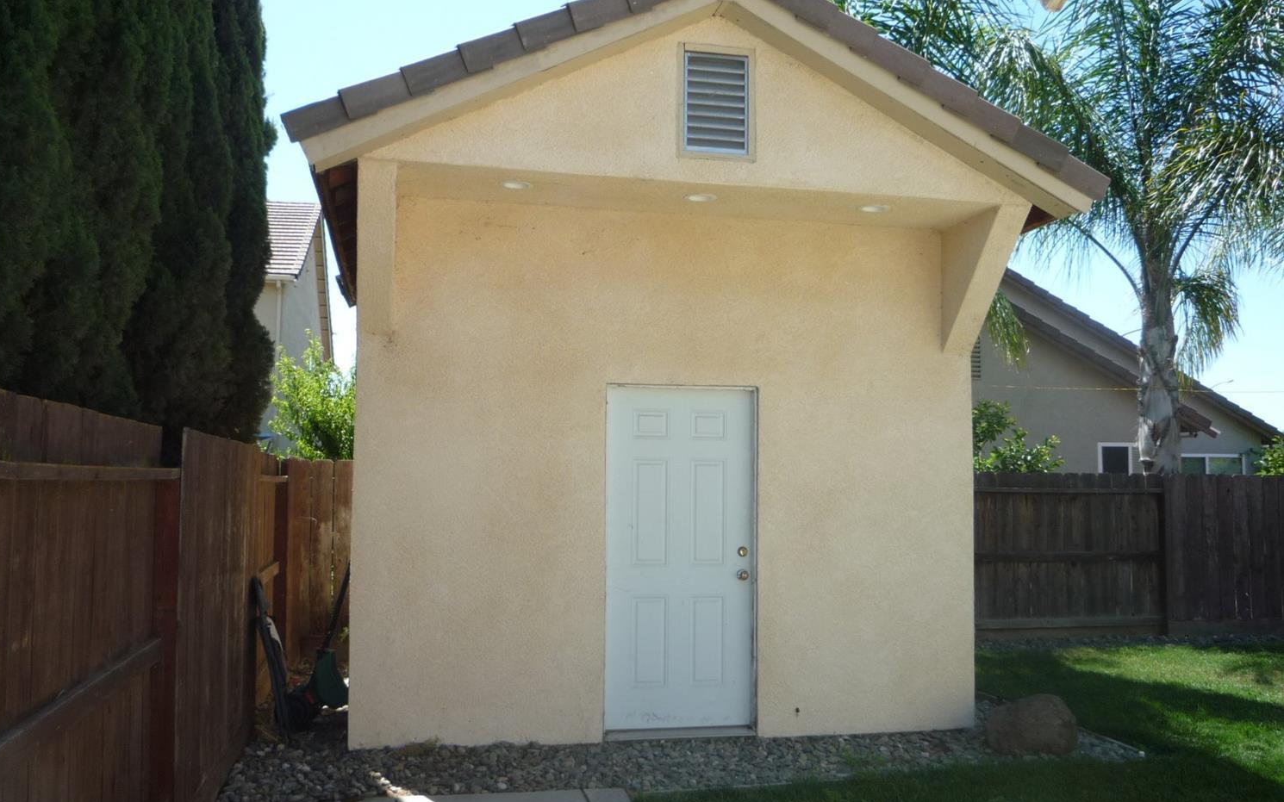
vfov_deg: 39.4
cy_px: 414
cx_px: 639
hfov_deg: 59.7
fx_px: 1120
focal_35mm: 32
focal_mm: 5.2
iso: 100
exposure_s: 1/320
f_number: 4
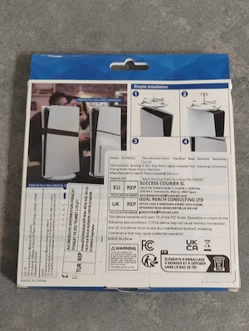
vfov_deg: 35.5
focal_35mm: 54
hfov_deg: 27.0
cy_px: 166
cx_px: 124
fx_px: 518
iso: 1000
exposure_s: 1/50
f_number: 1.9
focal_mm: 5.52
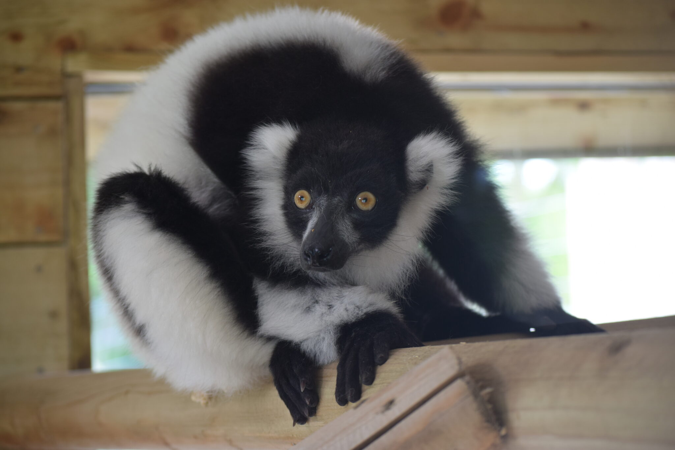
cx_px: 338
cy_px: 225
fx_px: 1912
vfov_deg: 13.4
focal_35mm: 102
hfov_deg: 20.0
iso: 160
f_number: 4.2
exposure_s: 1/25
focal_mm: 68
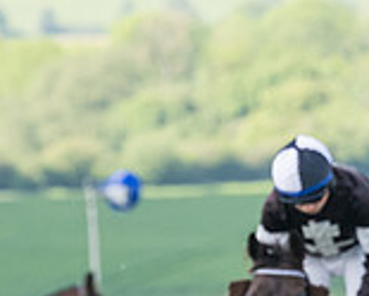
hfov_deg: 1.9
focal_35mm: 1009
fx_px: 11019
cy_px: 399
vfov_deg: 1.5
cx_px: -291
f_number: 5
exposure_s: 1/1000
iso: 400
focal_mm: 165
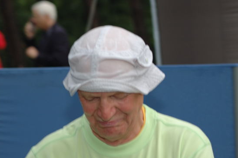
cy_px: 81
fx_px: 918
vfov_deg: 9.8
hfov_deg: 14.8
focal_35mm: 139
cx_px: 119
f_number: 5.6
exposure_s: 1/125
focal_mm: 90
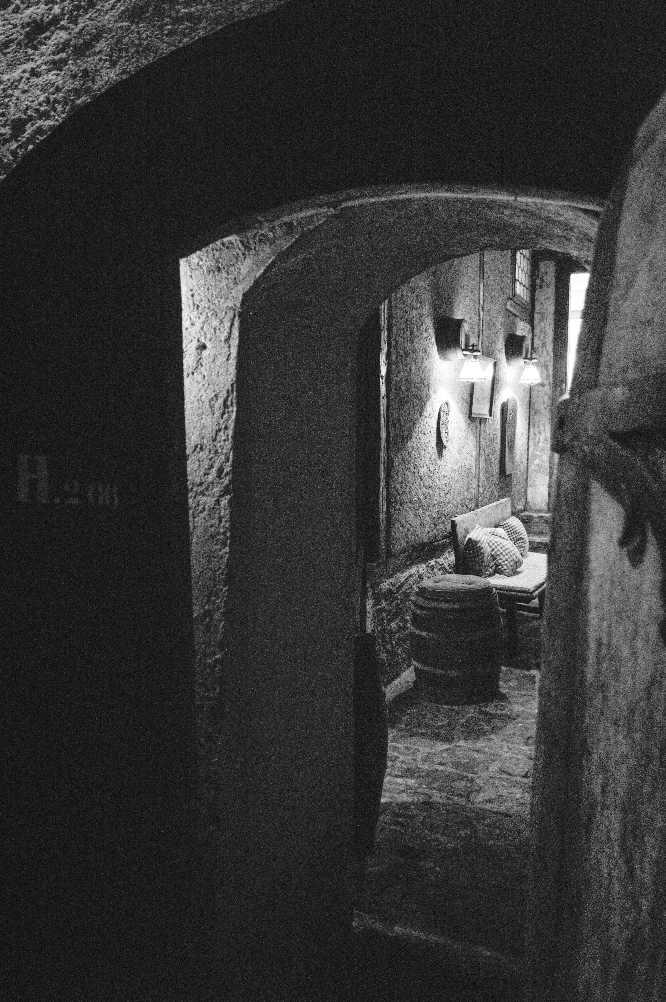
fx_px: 751
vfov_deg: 67.4
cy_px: 501
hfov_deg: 47.8
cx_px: 333
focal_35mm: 27
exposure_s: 1/80
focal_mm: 18
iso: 3200
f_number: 3.5
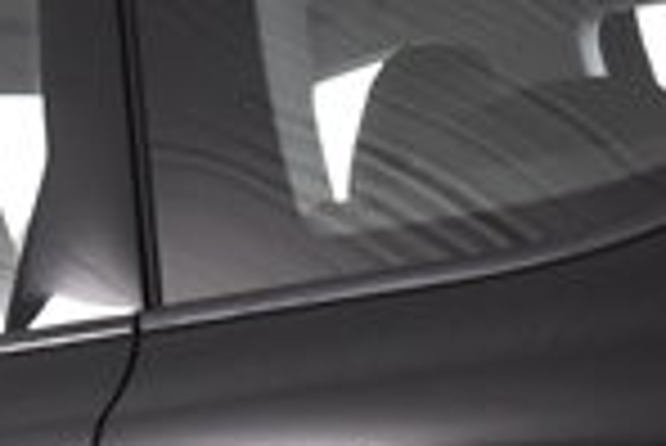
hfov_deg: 7.6
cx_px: 486
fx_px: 4981
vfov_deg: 5.1
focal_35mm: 269
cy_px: 674
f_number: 4.5
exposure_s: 1/80
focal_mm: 26
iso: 1600
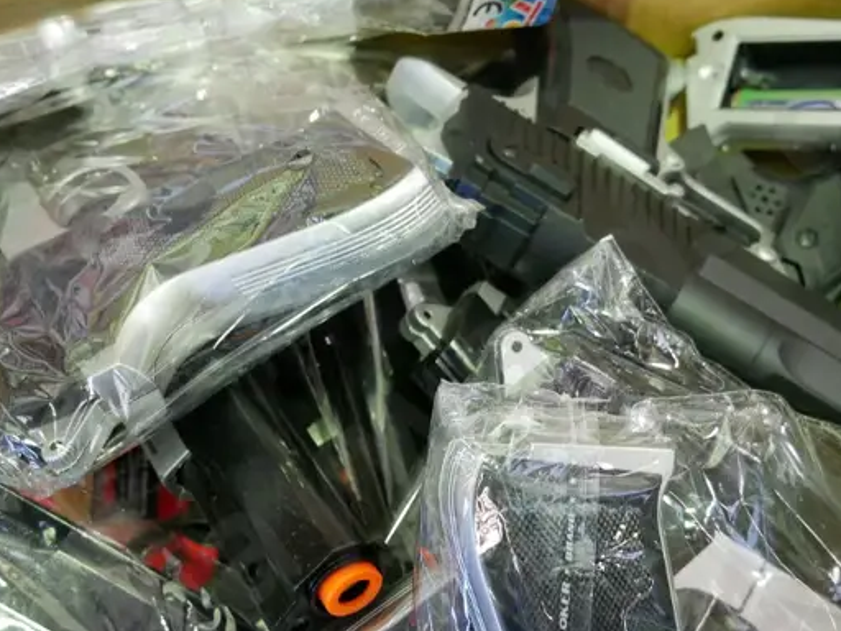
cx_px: 442
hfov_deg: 39.6
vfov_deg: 30.1
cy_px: 409
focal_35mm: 48
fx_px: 1166
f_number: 3.5
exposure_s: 1/60
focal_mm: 12
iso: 1250
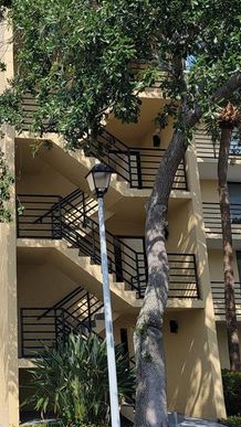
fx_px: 511
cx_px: -15
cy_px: 217
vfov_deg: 45.5
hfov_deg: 24.9
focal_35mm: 45
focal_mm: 6.7
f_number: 1.8
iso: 16
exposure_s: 1/1016
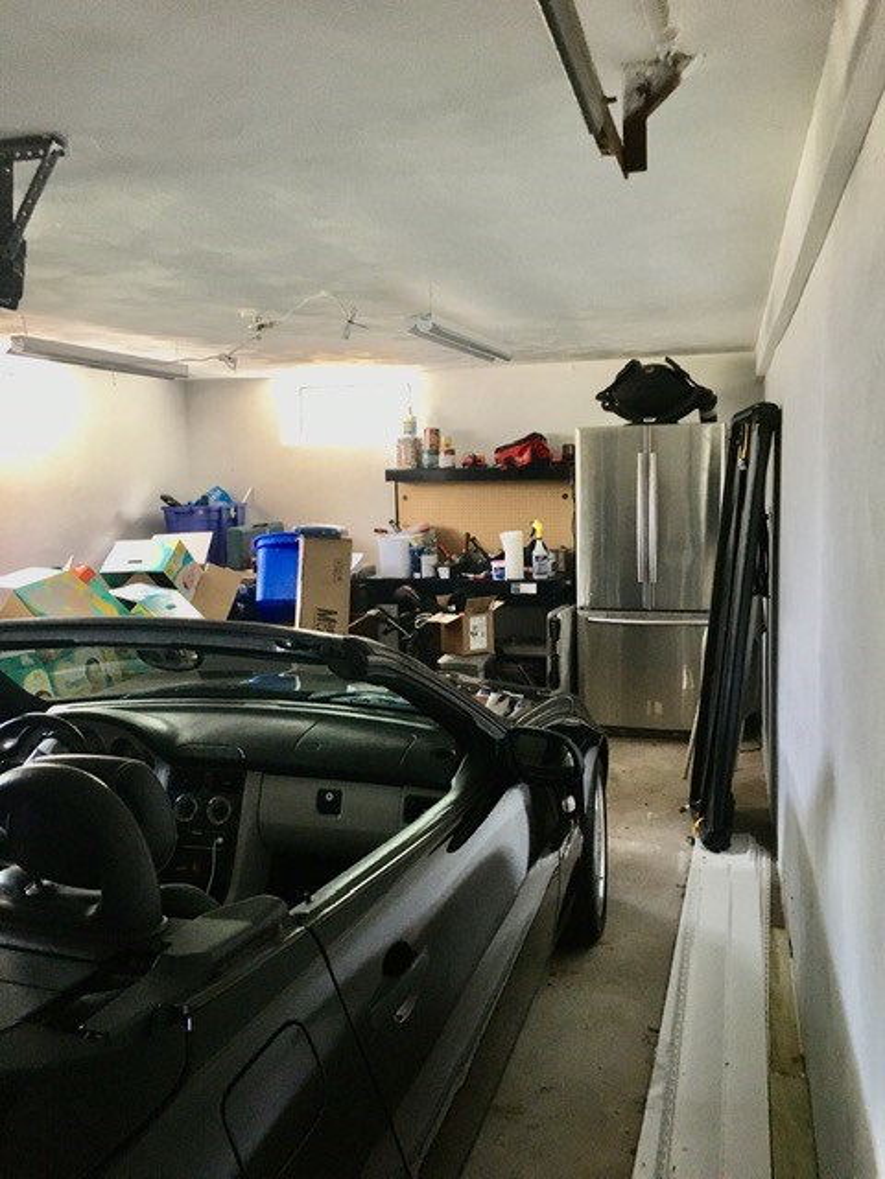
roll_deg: +1.5
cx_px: 442
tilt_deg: -6.2
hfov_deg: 48.2
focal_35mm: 29
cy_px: 590
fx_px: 989
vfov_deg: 61.7
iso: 250
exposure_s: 1/30
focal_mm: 4.15
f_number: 2.2
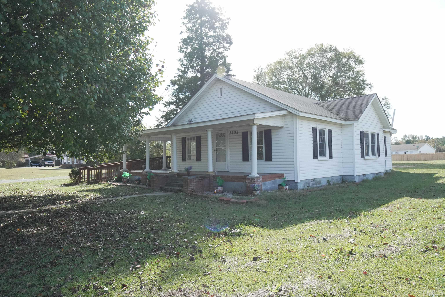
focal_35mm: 26
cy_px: 148
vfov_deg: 50.4
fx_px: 315
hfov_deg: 70.4
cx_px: 222
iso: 2500
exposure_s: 1/5000
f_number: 4.5
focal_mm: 17
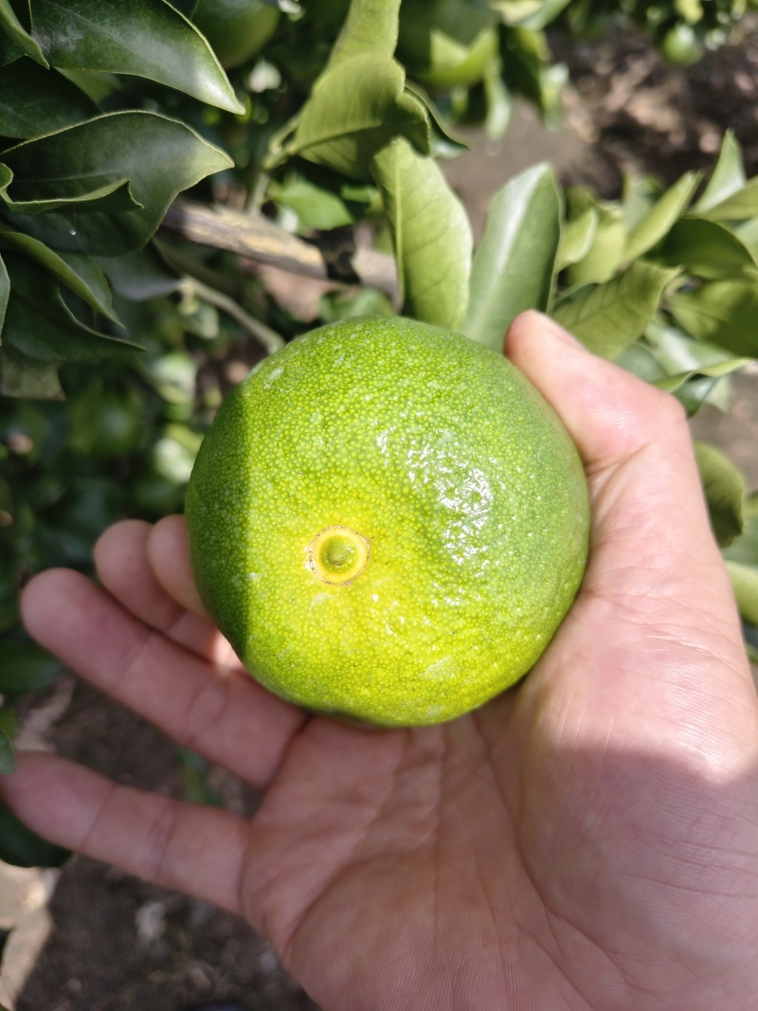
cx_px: 379
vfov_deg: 73.9
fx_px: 672
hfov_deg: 58.9
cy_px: 506
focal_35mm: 23
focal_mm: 5.5
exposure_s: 1/807
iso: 50
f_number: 1.88
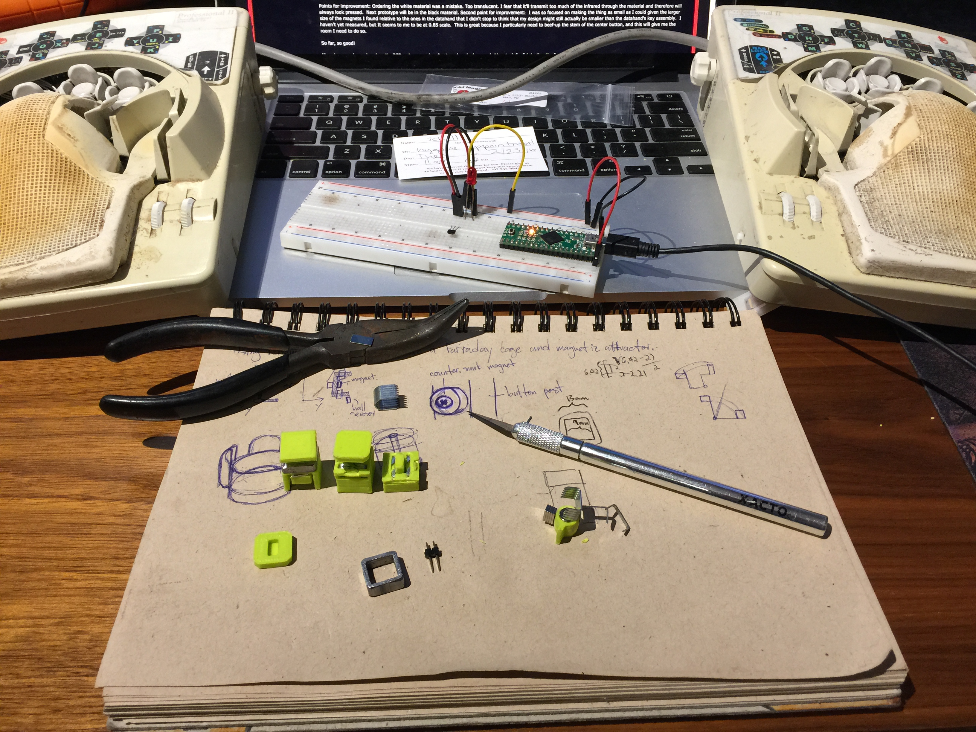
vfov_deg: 48.2
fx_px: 818
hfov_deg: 61.7
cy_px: 366
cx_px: 488
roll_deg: -0.6
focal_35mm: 29
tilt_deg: -44.3
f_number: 2.2
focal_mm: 4.15
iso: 50
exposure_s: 1/15
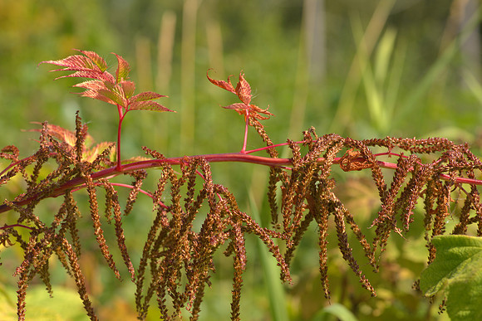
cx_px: 241
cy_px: 160
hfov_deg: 19.5
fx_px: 1406
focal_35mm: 105
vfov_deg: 13.0
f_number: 11
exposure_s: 1/320
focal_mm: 105
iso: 400
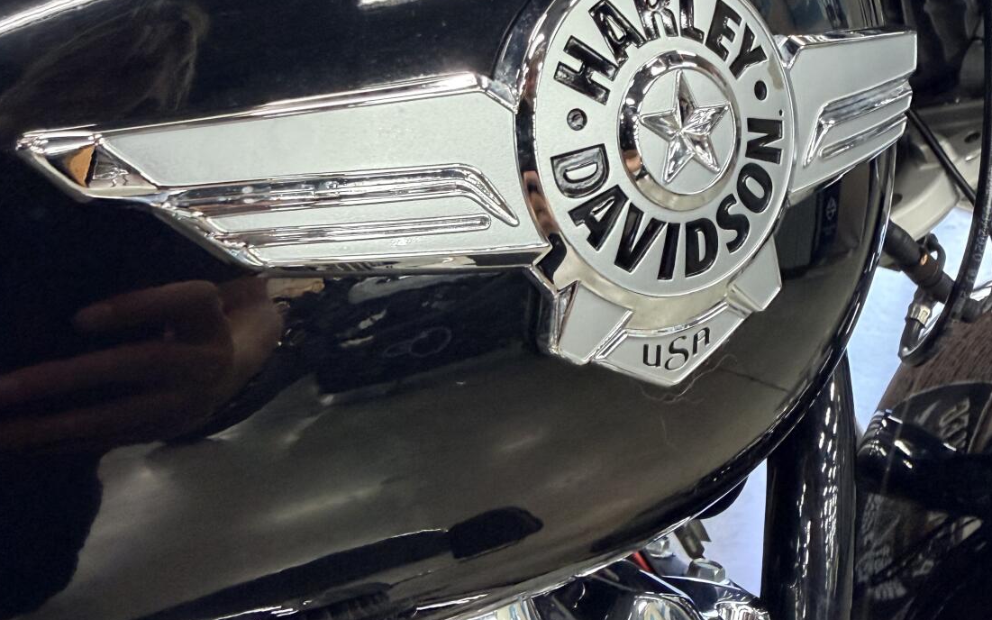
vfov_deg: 32.6
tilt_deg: -16.1
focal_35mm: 39
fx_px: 1054
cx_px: 494
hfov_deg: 50.4
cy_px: 234
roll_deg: -5.0
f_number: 2.2
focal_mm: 2.22
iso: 320
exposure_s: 1/60
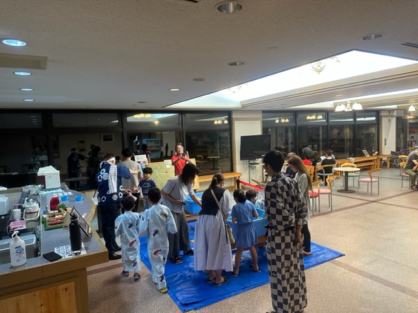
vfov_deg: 56.8
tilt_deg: -1.2
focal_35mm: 24
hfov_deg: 71.6
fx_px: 290
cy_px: 156
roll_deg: +2.0
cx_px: 209
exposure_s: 1/60
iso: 250
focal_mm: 6.86
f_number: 1.78
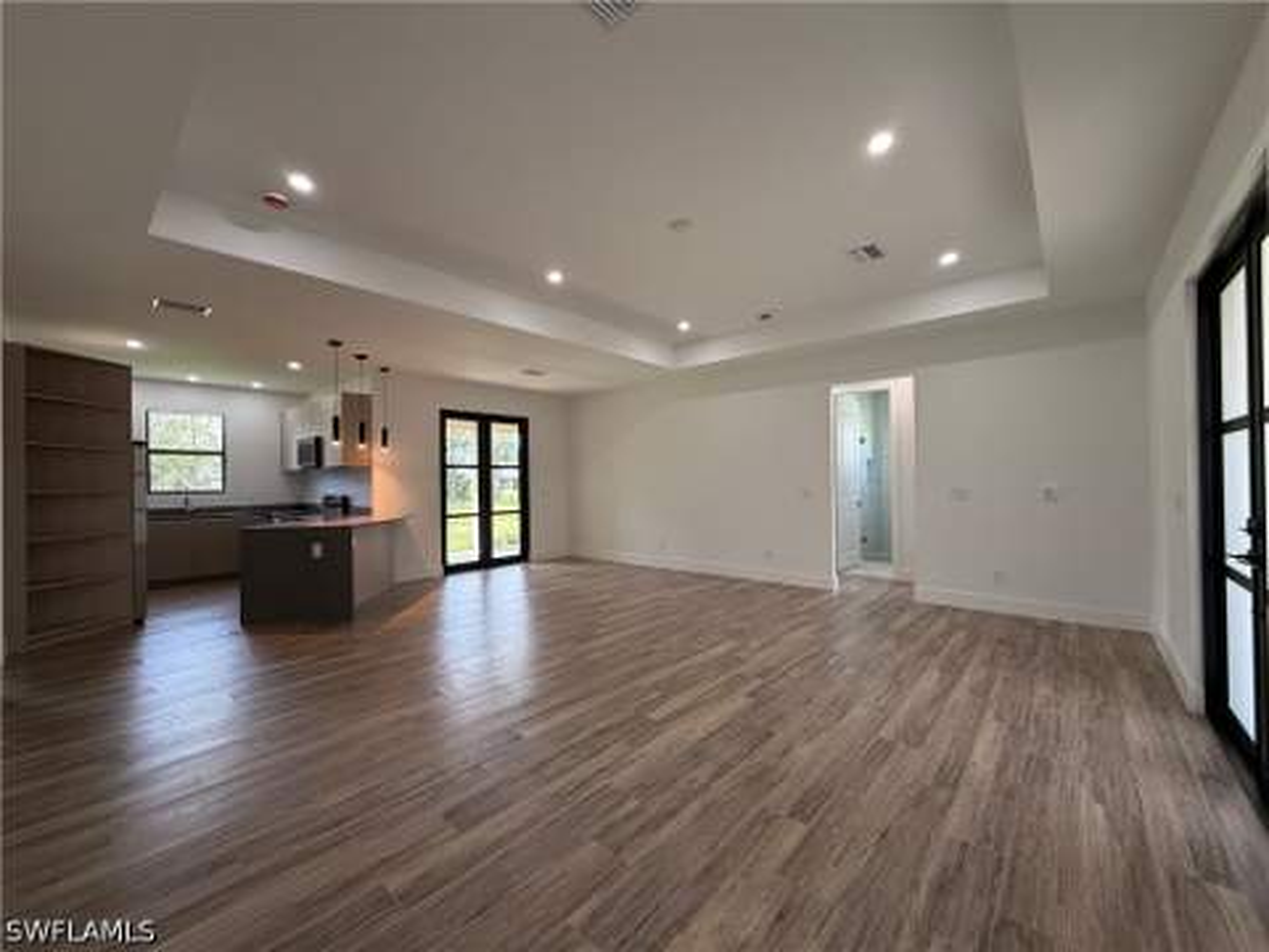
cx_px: 634
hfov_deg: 102.1
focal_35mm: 14
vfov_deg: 85.7
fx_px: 513
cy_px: 476
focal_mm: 2.22
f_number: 2.2
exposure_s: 1/120
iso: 160
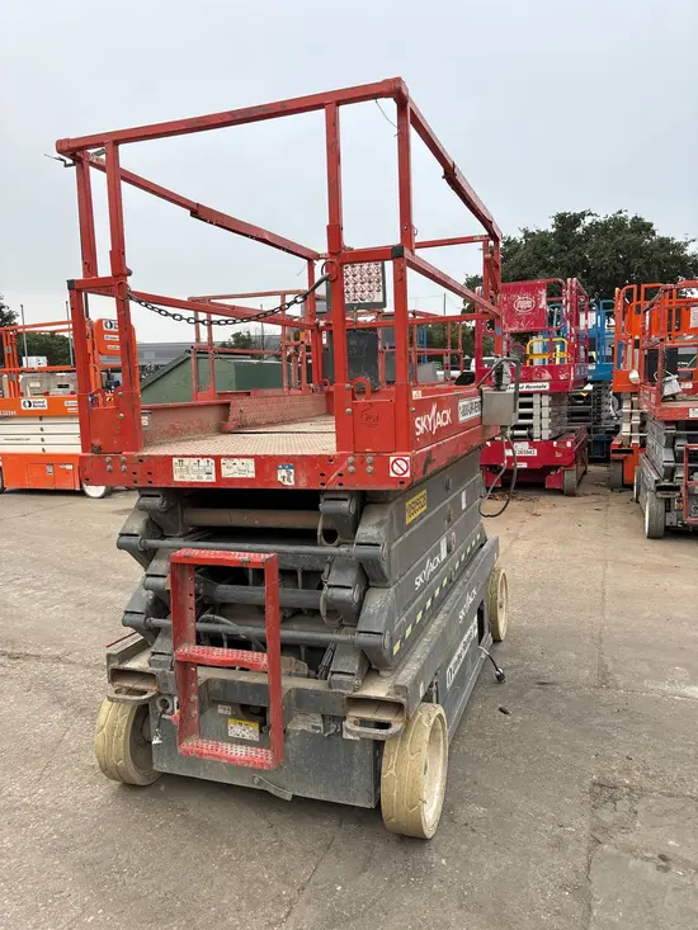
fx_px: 699
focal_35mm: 26
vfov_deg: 67.3
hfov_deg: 53.1
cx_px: 349
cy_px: 465
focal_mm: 5.96
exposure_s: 1/525
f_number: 1.6
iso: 50
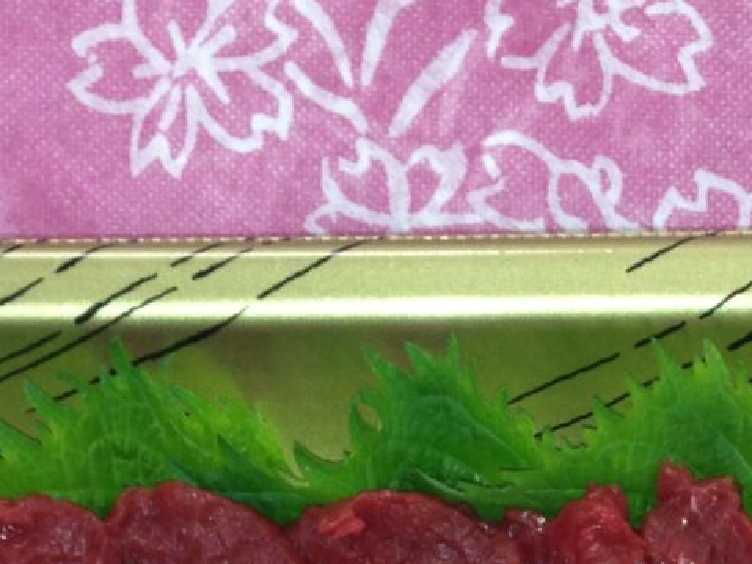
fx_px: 3062
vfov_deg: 9.8
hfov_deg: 14.0
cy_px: 1141
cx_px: 521
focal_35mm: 141
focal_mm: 4.12
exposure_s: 1/34
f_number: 2.4
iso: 50
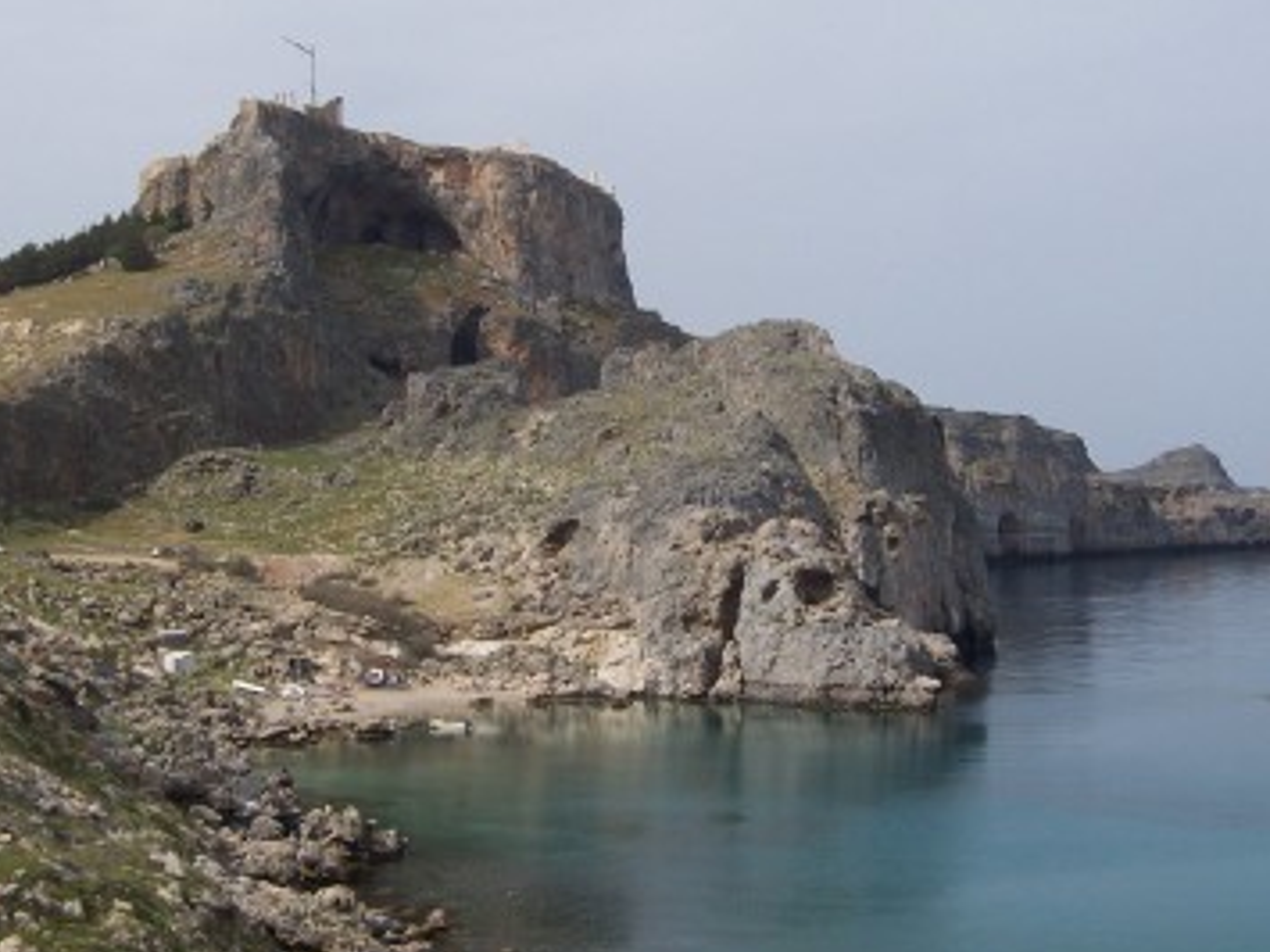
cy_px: 356
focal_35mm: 69
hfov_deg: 28.2
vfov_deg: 21.3
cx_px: 565
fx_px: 2531
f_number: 4.8
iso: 80
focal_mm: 8.2
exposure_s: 1/750
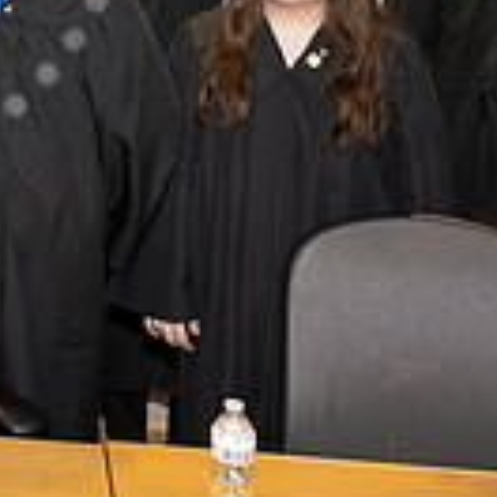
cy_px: -163
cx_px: -245
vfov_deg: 17.3
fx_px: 1527
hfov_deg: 16.8
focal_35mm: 94
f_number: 5
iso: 800
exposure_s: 1/125
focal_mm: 24
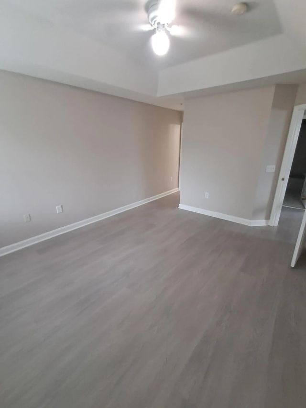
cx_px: 153
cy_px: 204
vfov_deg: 94.5
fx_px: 189
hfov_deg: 78.1
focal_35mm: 16
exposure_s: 1/40
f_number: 2.2
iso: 200
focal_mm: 1.64
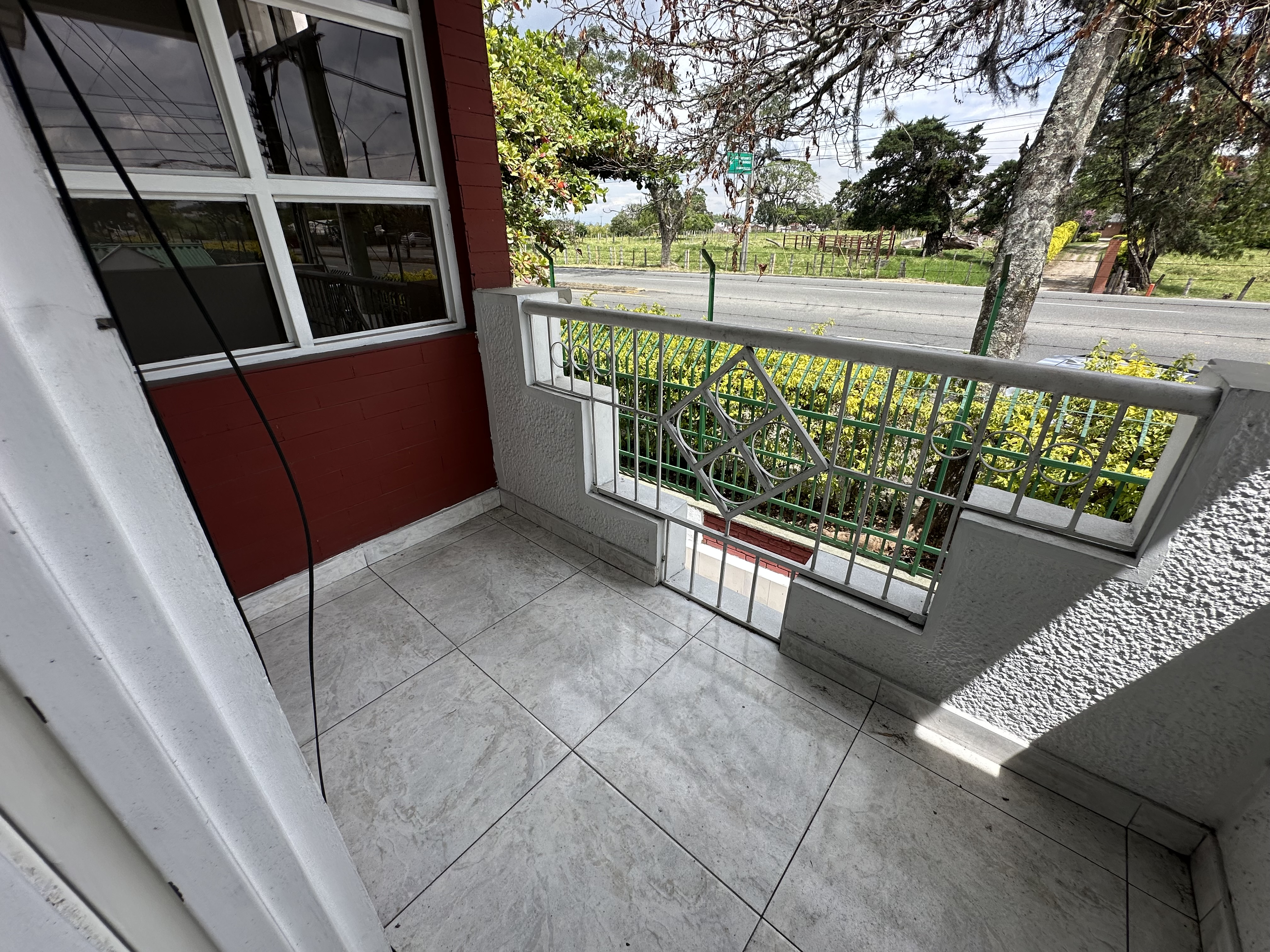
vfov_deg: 85.7
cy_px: 476
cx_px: 635
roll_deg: +0.5
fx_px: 514
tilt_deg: -26.7
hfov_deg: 102.1
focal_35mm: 14
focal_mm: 2.22
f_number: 2.2
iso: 50
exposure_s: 1/1135
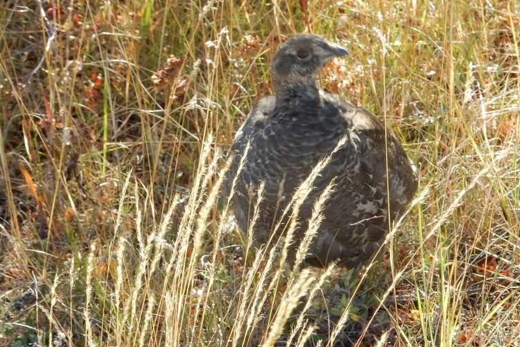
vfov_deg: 4.2
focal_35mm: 326
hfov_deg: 6.3
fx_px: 4709
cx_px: 310
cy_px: 200
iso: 125
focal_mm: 40.9
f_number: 6.3
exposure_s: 1/60
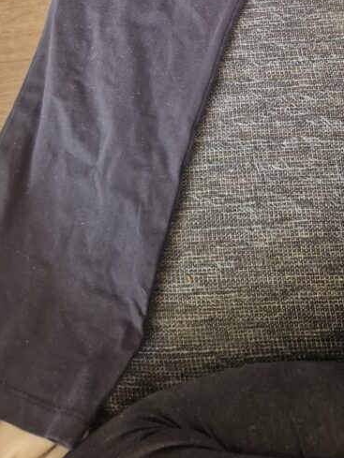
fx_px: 622
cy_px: 6
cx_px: 261
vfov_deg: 36.5
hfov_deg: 30.3
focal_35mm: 47
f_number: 1.8
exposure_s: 1/25
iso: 640
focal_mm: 5.4
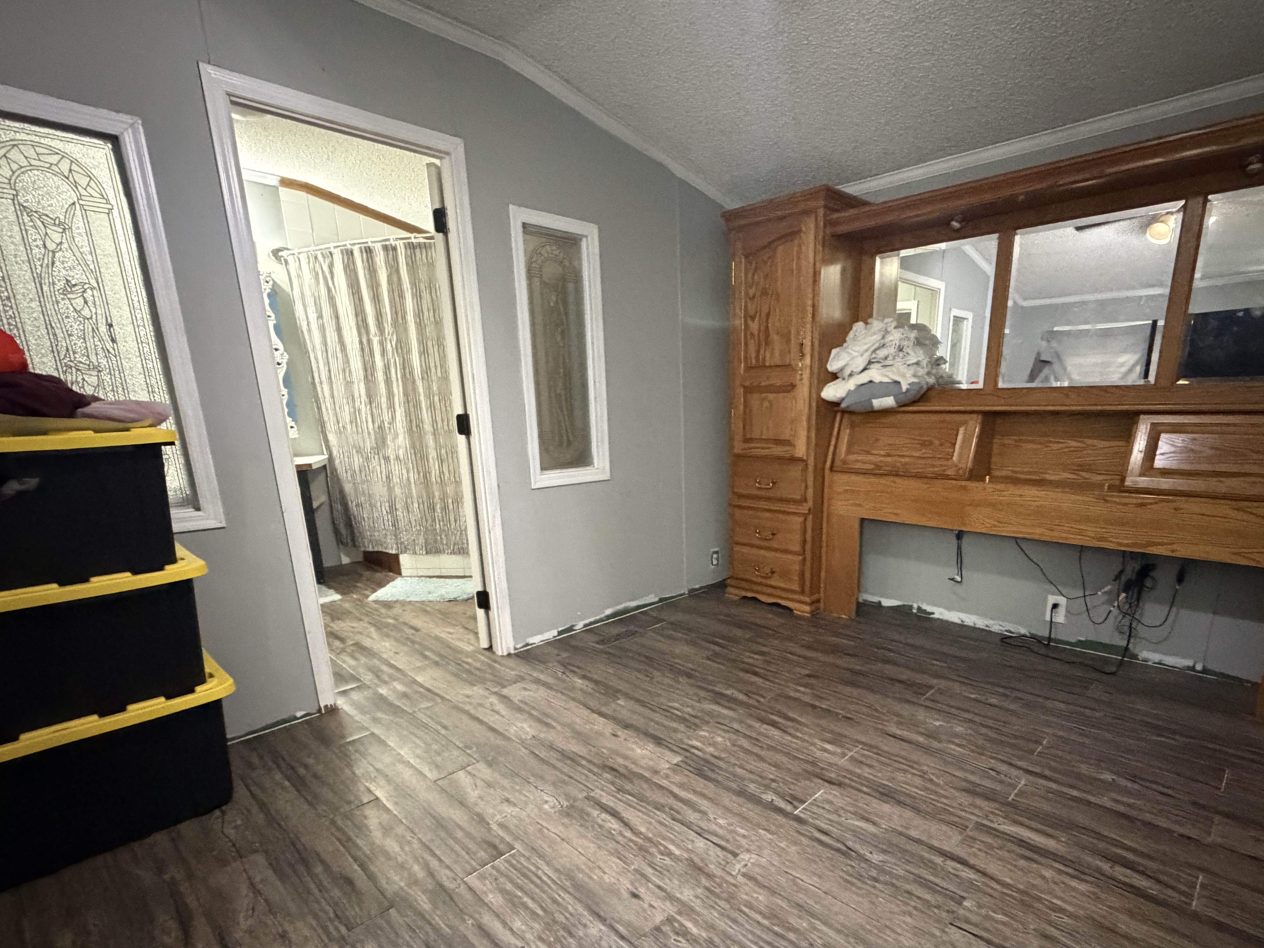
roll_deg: +1.3
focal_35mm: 18
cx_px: 697
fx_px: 657
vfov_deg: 70.7
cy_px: 580
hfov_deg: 87.5
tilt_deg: -15.6
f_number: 2.2
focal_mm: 2.22
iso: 1250
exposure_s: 1/40
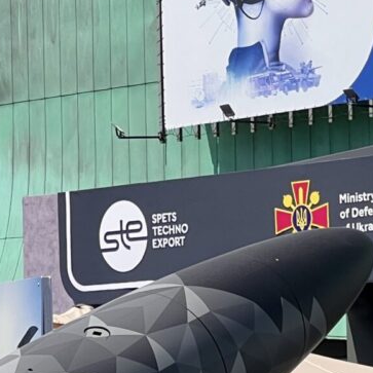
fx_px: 2743
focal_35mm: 225
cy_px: 364
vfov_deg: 7.7
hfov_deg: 7.7
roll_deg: +0.7
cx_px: -90
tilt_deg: +0.0
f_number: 2.8
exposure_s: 1/1107
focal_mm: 9
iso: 32
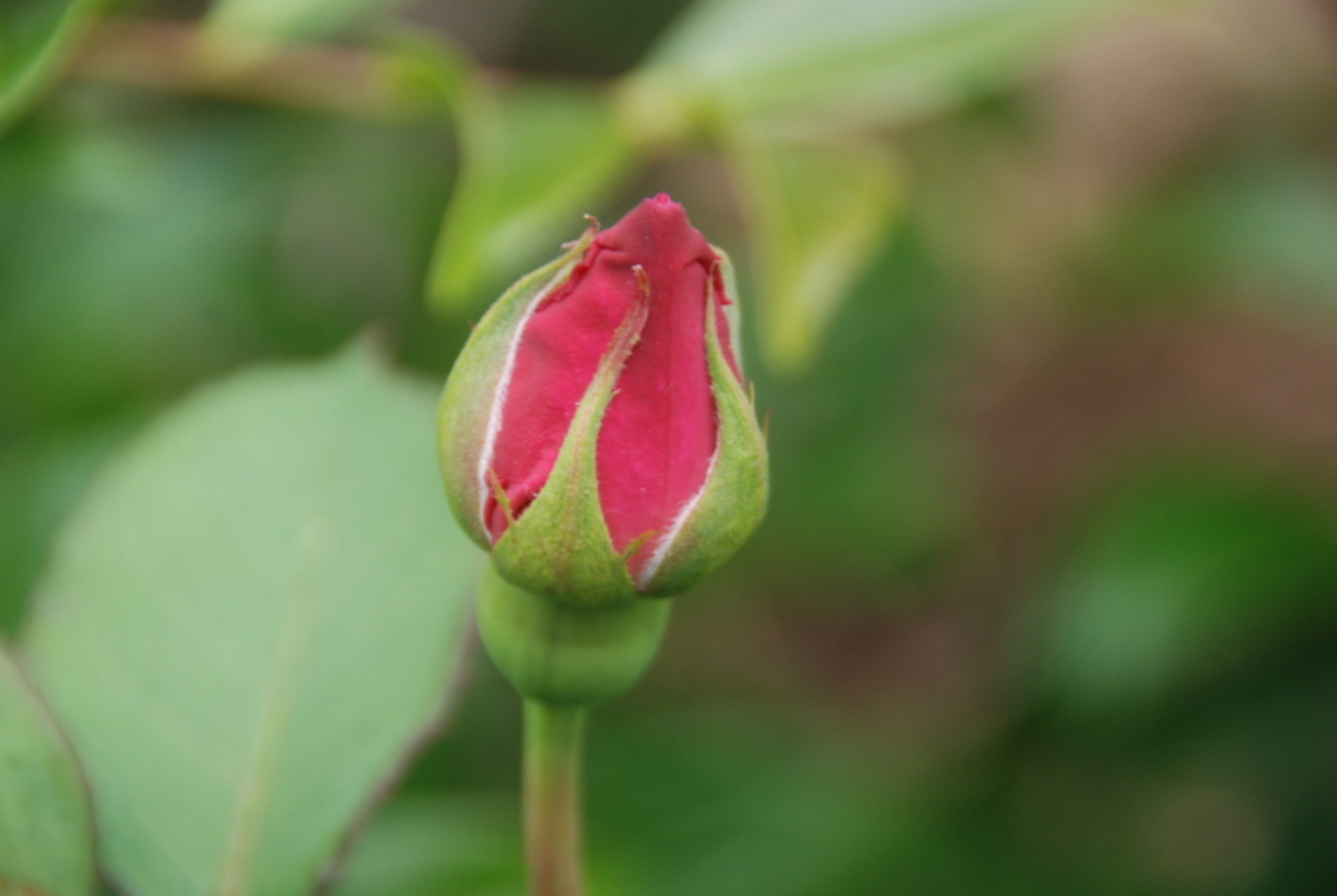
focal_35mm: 300
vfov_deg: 4.6
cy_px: 448
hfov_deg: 6.9
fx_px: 11158
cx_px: 668
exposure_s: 1/160
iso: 400
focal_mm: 200
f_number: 6.3
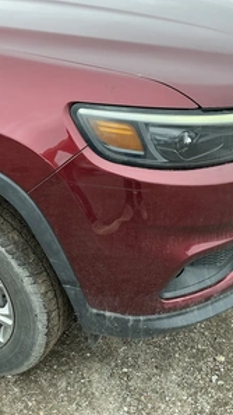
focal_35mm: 41
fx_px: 452
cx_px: 75
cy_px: 208
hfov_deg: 28.7
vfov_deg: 49.4
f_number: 1.8
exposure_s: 1/133
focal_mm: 3
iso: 16
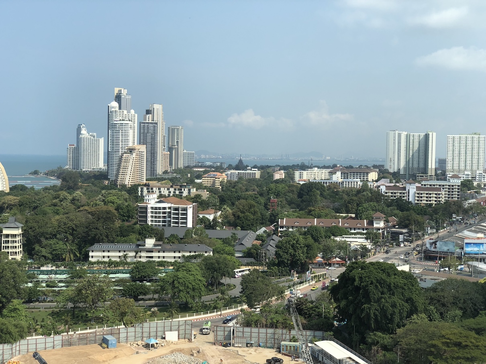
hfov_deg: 36.8
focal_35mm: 52
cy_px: 182
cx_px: 243
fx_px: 730
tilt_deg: -2.0
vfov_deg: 28.0
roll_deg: +0.0
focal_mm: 6
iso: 16
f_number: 2.4
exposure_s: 1/800
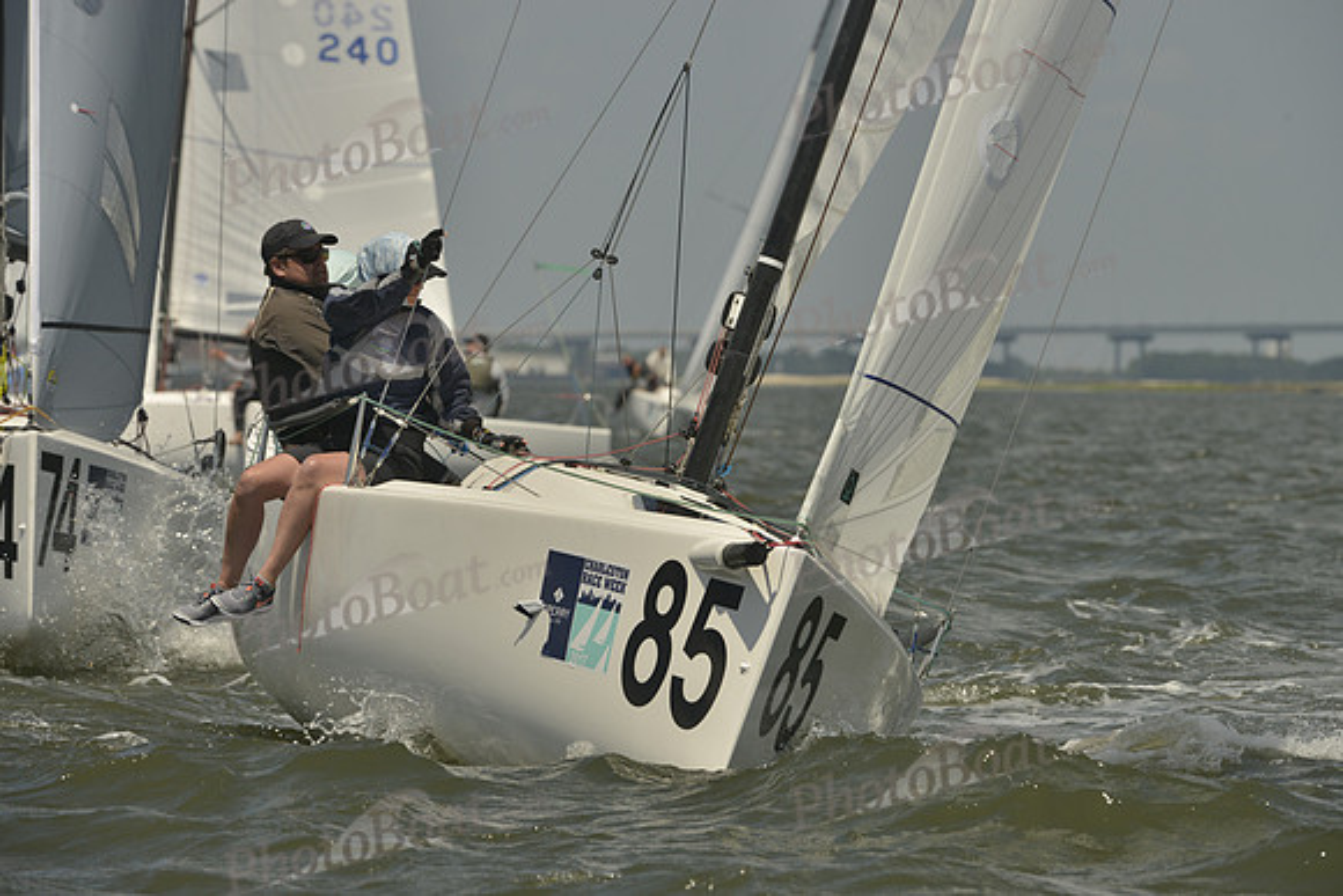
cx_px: 672
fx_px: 11567
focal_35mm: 310
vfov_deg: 4.4
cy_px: 448
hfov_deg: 6.6
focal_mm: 310
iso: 280
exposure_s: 1/1250
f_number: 11
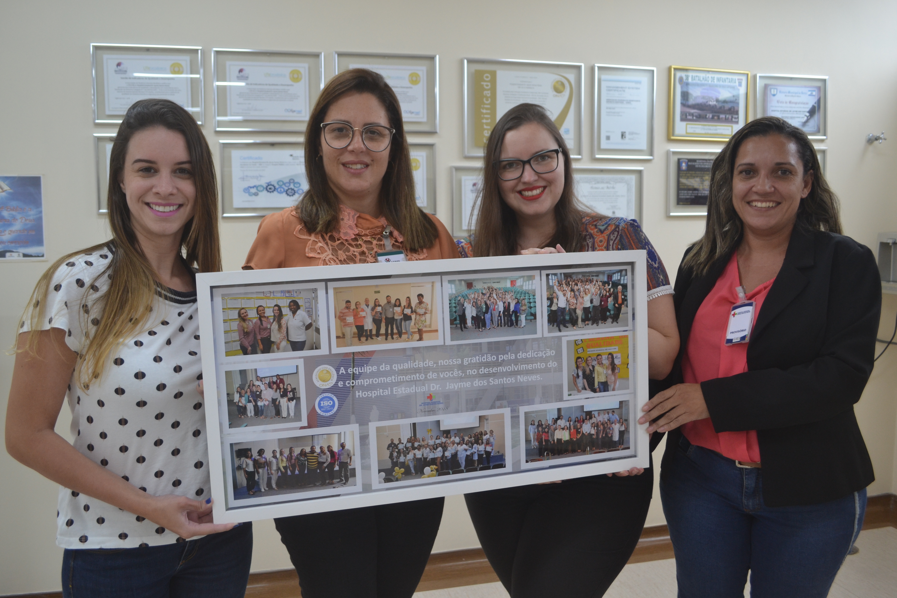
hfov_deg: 61.9
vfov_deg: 43.6
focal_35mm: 30
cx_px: 448
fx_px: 747
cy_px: 299
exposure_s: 1/60
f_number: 4
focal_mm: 20
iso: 400
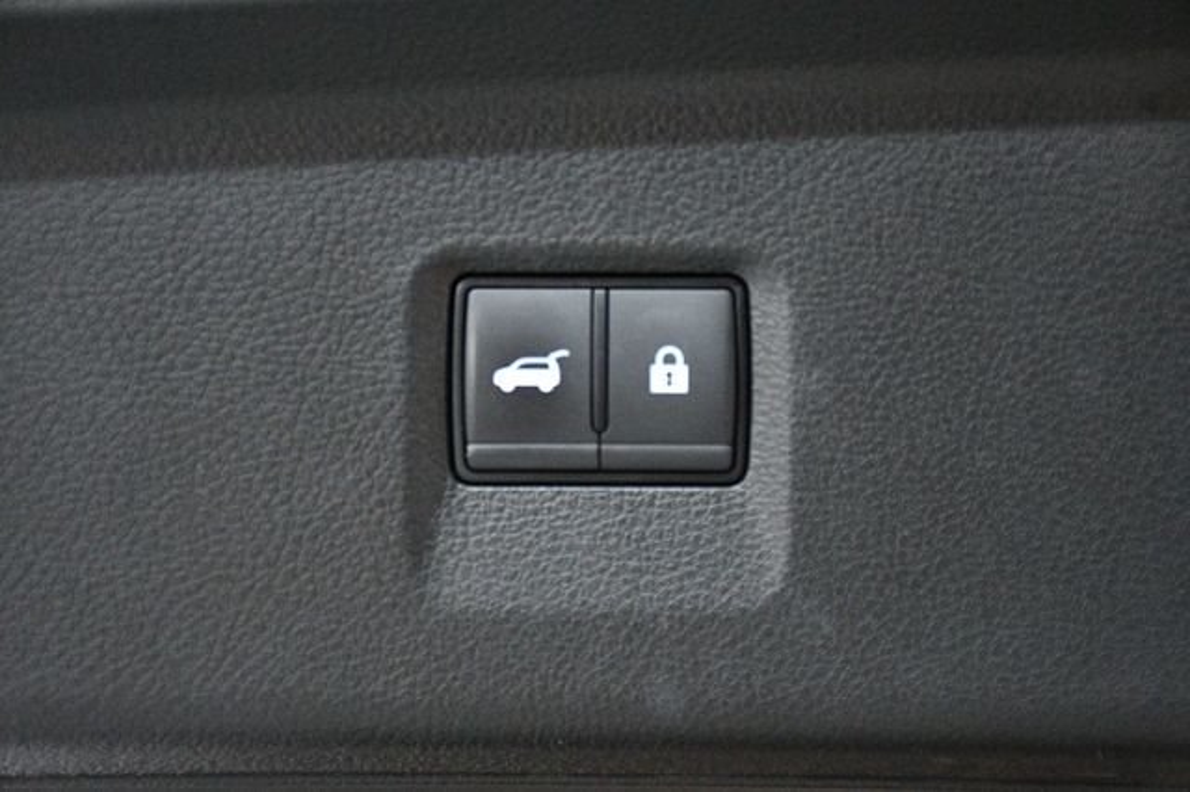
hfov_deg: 21.9
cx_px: 595
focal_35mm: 93
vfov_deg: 14.7
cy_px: 396
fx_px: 3072
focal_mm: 62
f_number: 5
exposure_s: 1/60
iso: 8000
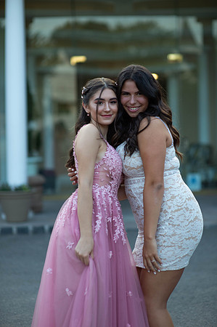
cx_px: 108
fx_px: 770
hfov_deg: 16.0
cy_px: 164
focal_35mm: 85
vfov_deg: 23.9
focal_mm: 85
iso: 250
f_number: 2
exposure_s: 1/1000
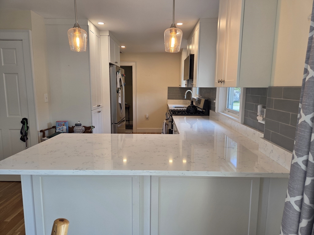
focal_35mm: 23
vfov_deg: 58.9
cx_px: 157
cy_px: 118
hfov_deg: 73.9
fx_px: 209
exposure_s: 1/120
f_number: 1.8
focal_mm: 5.4
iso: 100
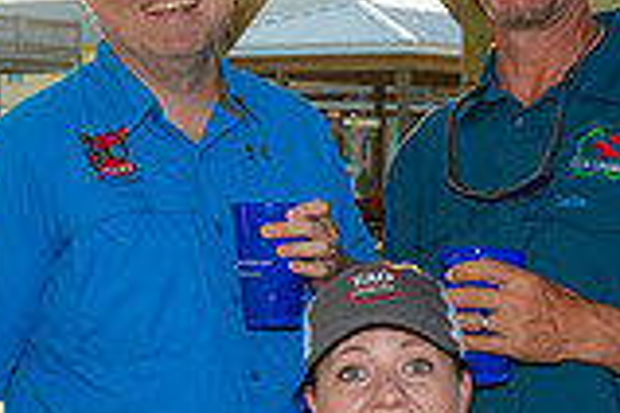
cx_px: 511
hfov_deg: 17.3
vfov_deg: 11.7
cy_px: 281
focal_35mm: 117
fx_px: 2015
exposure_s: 1/125
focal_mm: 32
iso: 200
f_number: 5.6
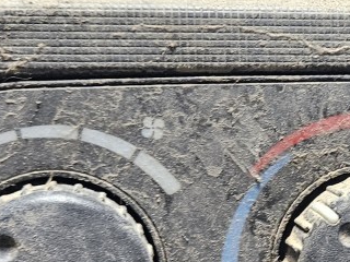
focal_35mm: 92
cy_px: 217
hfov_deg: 20.4
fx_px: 930
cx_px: 382
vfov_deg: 15.9
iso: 640
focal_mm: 5.4
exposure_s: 1/24
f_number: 1.8
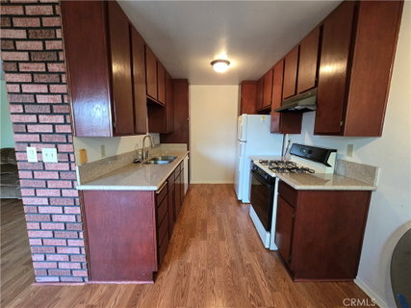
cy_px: 154
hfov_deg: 106.2
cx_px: 206
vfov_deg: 89.9
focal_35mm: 13
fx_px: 154
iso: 500
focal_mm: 2.2
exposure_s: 1/60
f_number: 2.2
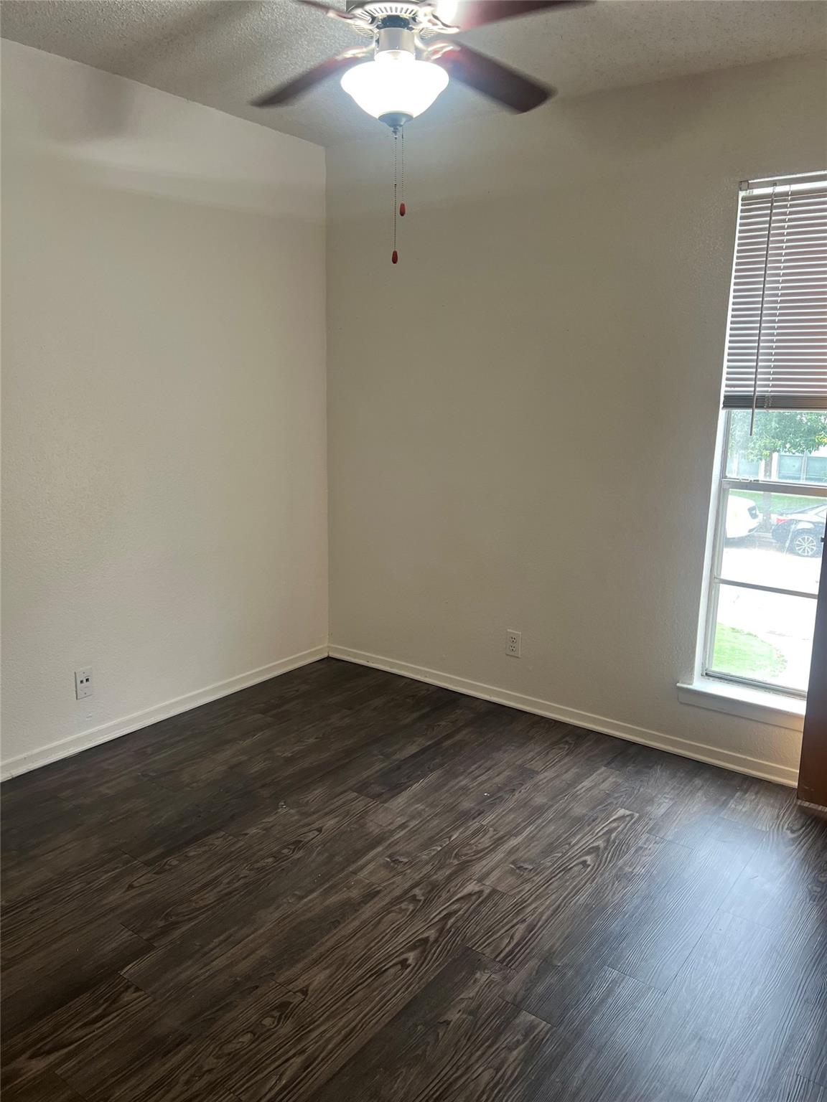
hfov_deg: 53.1
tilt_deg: -13.0
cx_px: 414
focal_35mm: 26
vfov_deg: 67.3
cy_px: 551
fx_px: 828
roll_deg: -2.3
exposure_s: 1/60
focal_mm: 5.7
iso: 64
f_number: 1.5
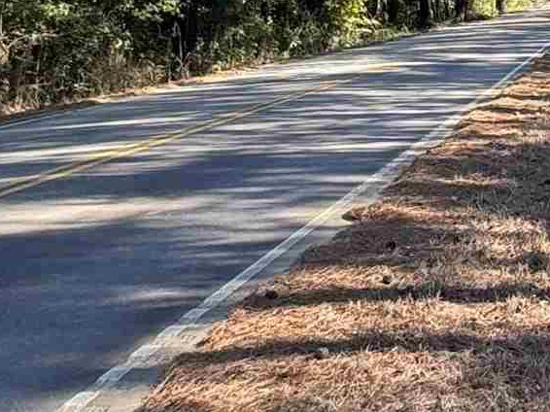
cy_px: -37
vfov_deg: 18.6
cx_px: 678
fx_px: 1207
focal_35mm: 76
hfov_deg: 23.3
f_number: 2.2
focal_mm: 2.22
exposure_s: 1/155
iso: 40
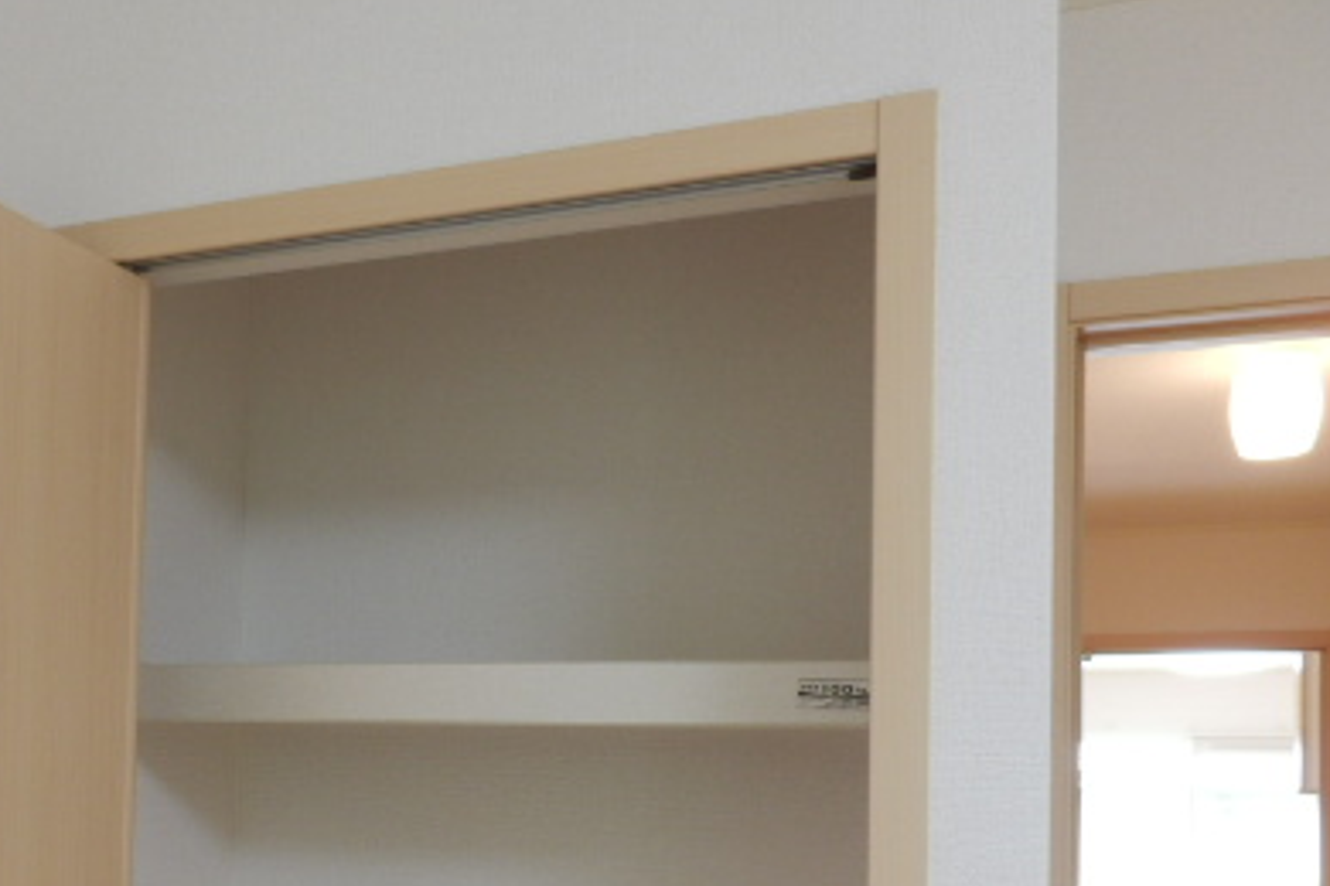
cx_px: 331
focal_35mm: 41
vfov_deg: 31.4
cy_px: 757
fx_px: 1515
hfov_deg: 45.7
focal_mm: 4.2
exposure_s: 1/30
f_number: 3
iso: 125
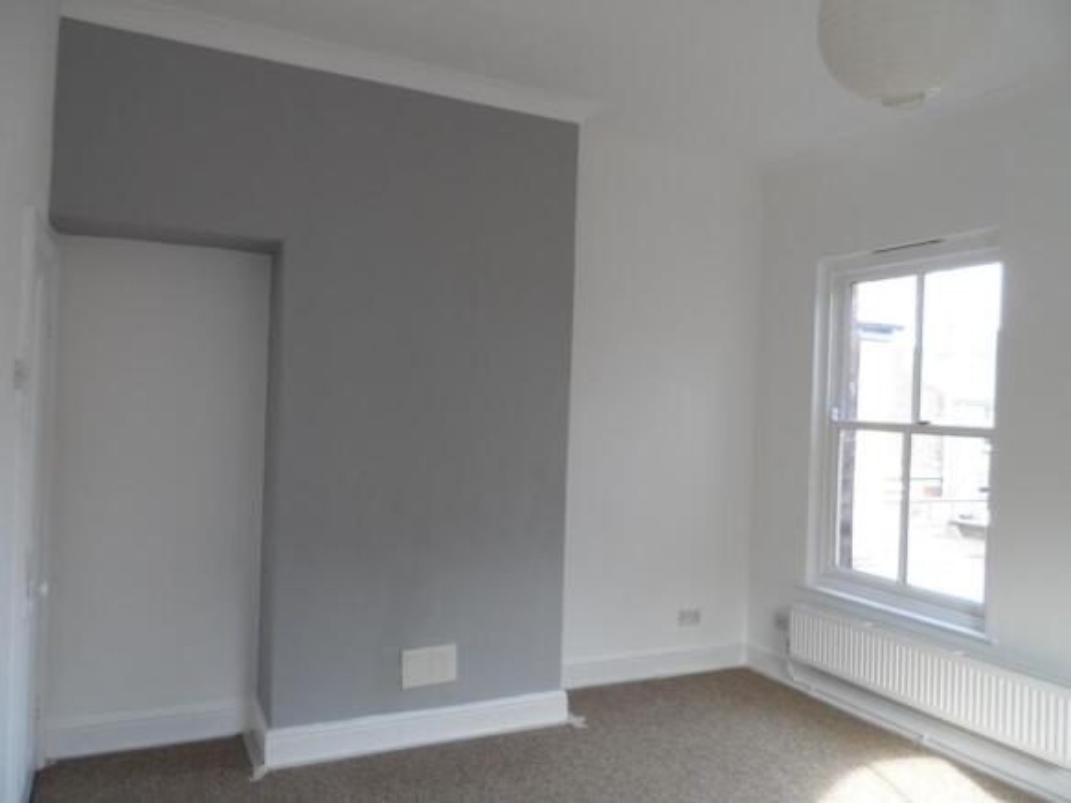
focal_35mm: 24
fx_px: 742
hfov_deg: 71.6
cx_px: 536
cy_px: 402
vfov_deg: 56.8
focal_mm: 4
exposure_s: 1/30
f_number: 3.2
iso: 80
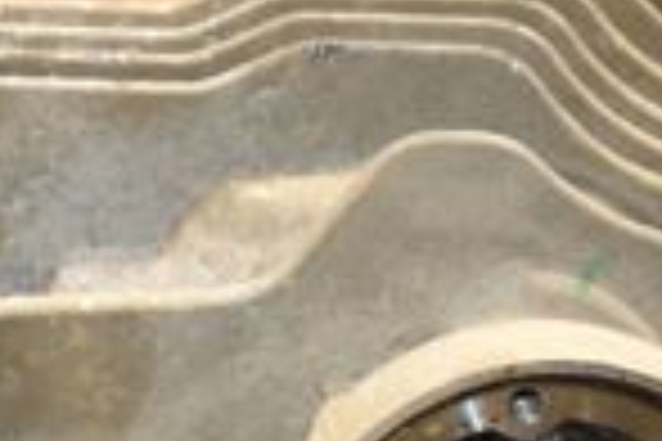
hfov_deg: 9.0
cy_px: 302
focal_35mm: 228
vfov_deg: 6.0
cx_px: 14
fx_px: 4196
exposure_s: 1/160
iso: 800
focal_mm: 35
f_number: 5
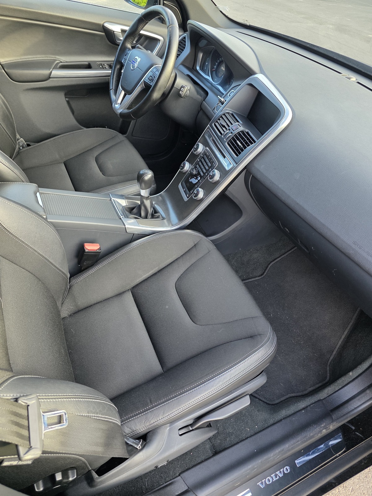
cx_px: 186
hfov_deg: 58.9
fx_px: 330
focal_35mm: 23
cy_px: 248
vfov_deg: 73.9
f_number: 1.7
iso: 160
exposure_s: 1/180
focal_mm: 6.3
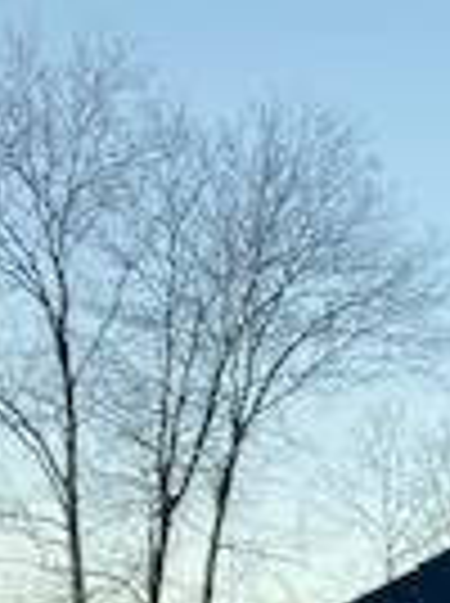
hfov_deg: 9.6
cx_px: 1143
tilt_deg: +2.0
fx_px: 2330
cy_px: 932
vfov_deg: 13.8
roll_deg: -1.7
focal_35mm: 134
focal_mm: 3.99
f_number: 1.8
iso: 25
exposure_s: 1/122
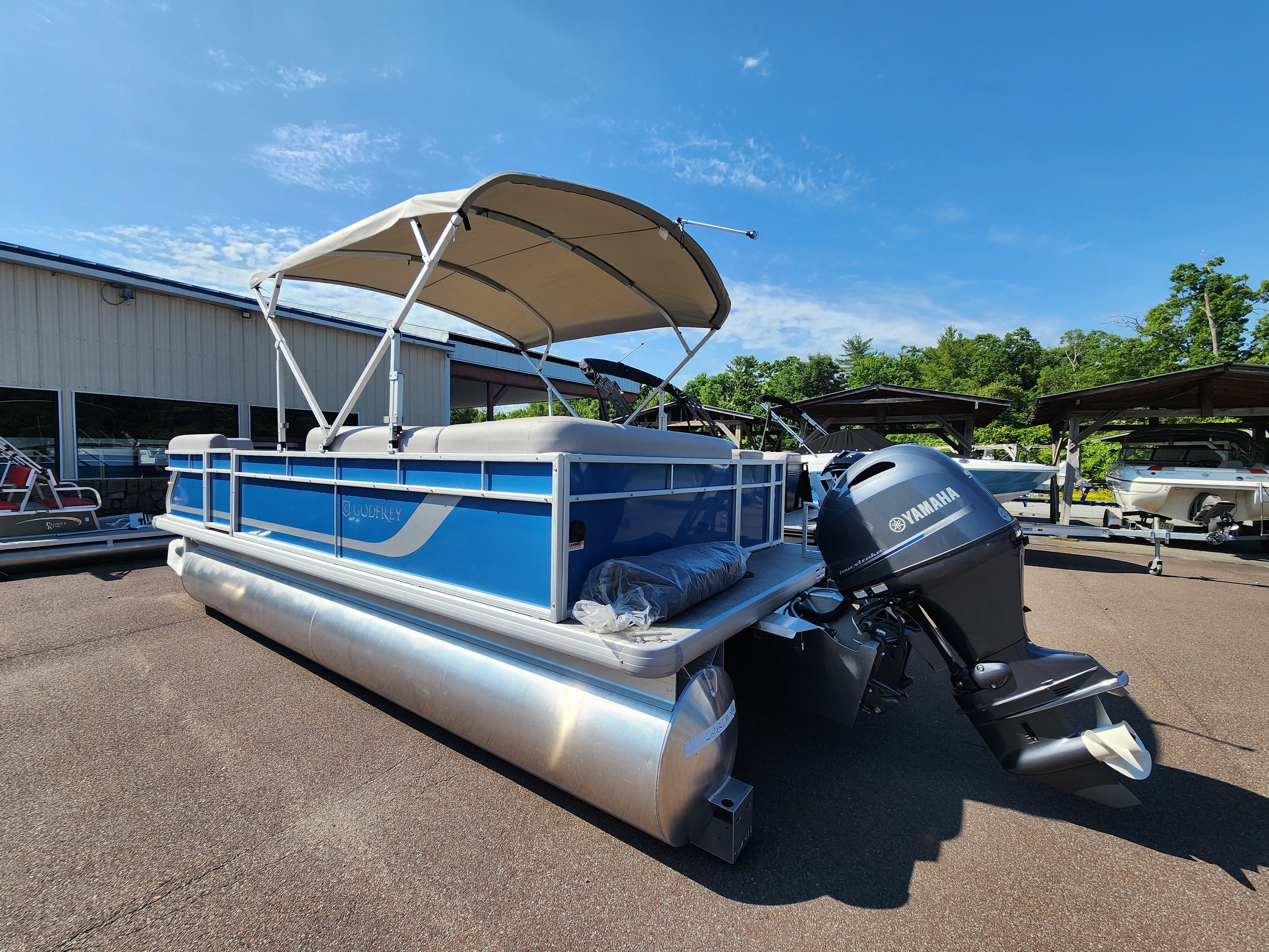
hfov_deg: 106.2
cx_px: 634
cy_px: 476
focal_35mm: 13
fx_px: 477
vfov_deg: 89.9
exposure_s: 1/1542
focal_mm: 2.2
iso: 50
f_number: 2.2
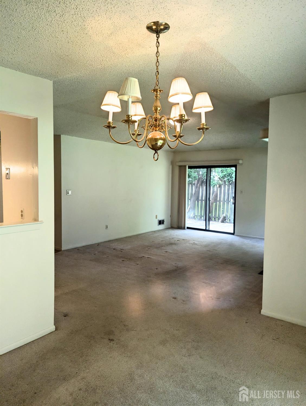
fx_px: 282
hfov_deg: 56.9
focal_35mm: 24
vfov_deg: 71.5
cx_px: 153
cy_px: 203
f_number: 1.85
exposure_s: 1/120
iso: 83
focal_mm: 6.81
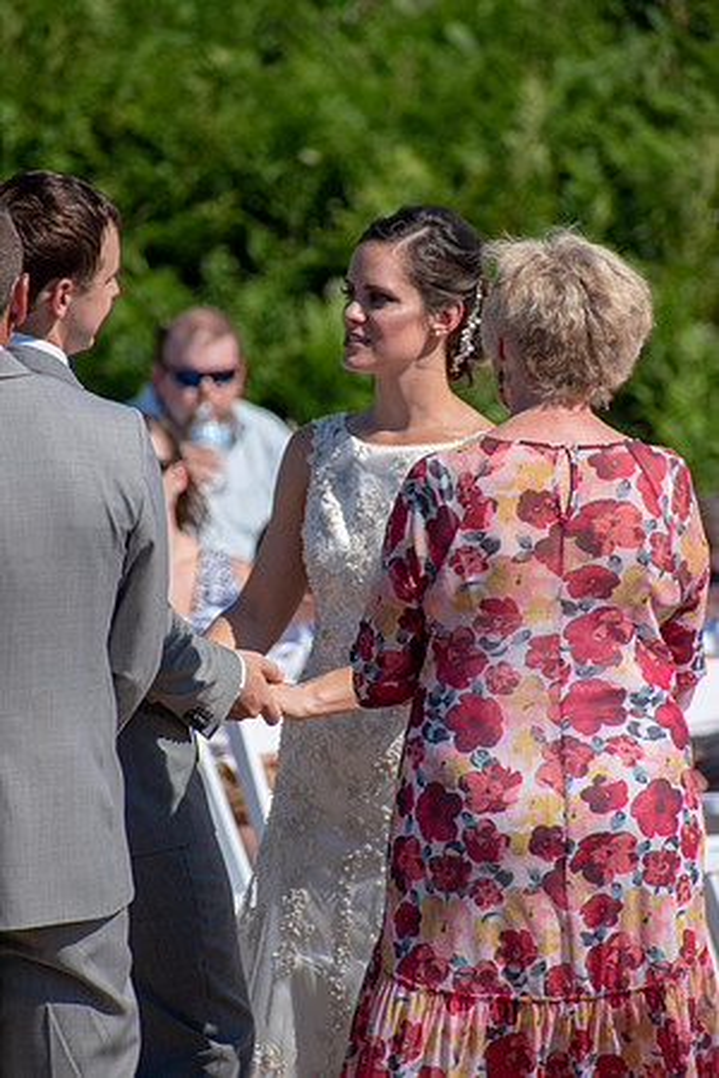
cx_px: 360
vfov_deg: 4.6
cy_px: 539
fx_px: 13480
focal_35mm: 450
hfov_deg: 3.1
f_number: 6.3
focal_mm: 300
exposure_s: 1/2000
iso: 400
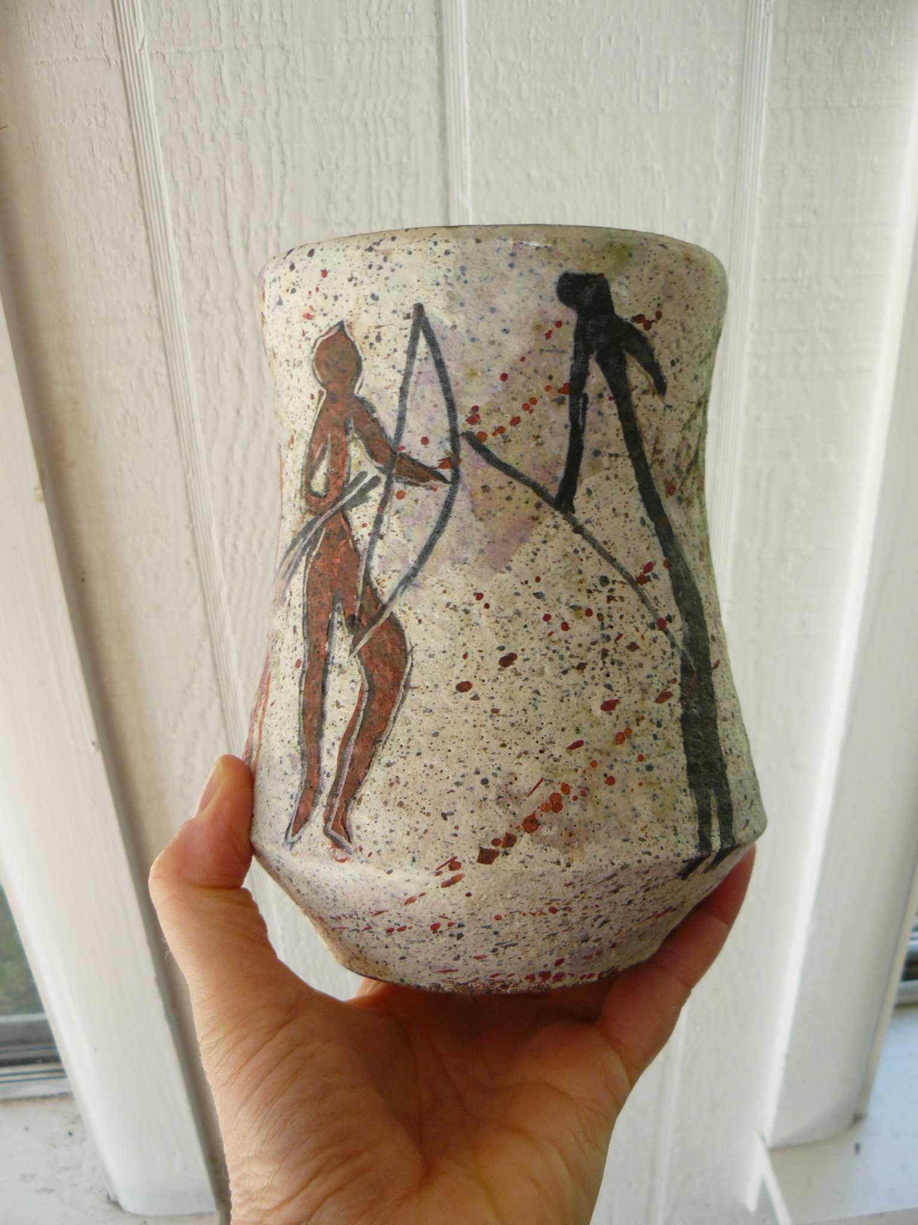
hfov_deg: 39.7
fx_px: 1273
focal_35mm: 36
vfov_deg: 51.4
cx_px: 459
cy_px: 612
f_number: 2.8
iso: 100
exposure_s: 1/80
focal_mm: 6
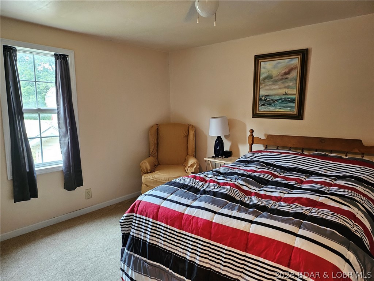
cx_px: 187
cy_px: 140
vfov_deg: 56.8
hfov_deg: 71.6
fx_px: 259
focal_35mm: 24
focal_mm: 5
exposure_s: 1/60
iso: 640
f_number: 1.8
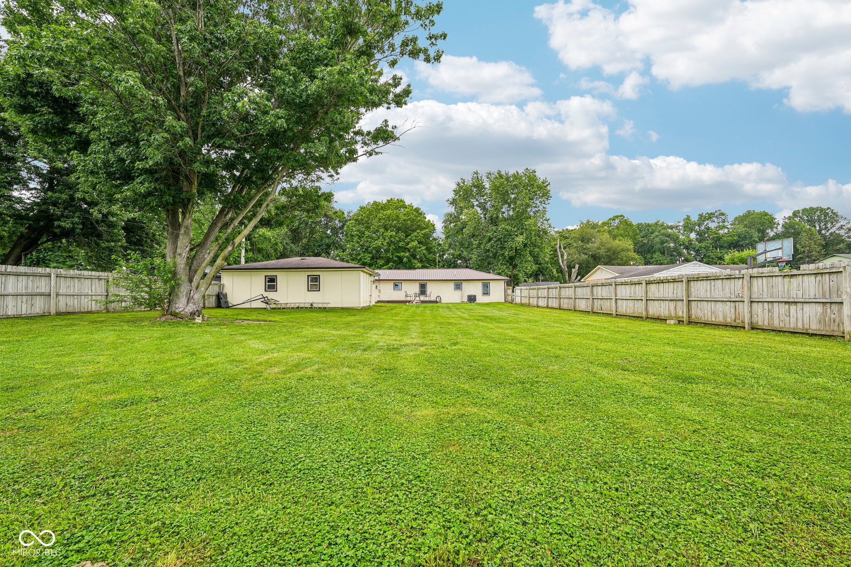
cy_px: 284
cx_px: 426
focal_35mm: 16
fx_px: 378
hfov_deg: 96.7
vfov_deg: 73.7
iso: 100
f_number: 8
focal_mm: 16
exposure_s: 1/60
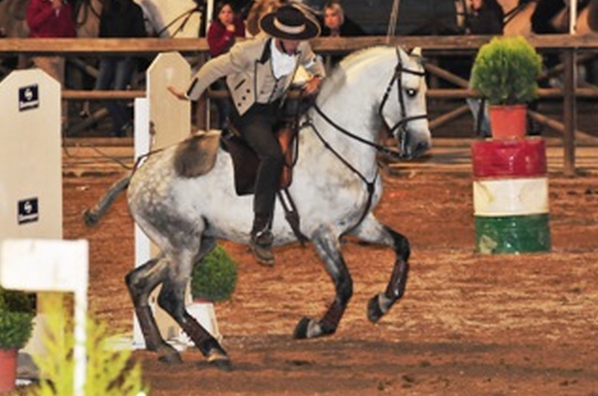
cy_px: 138
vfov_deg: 3.2
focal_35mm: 428
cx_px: 275
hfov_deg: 4.8
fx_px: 7095
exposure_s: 1/250
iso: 800
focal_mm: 200
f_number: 4
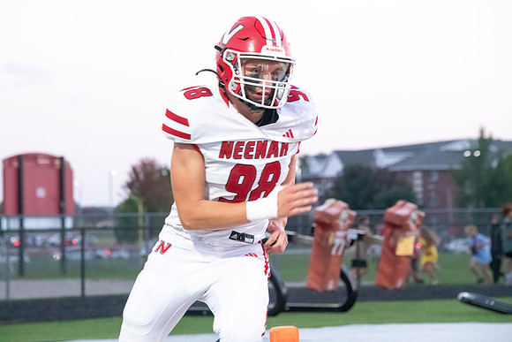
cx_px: 242
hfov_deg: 11.5
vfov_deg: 7.7
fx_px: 2551
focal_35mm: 179
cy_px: 162
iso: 10000
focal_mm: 170
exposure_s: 1/320
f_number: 7.1
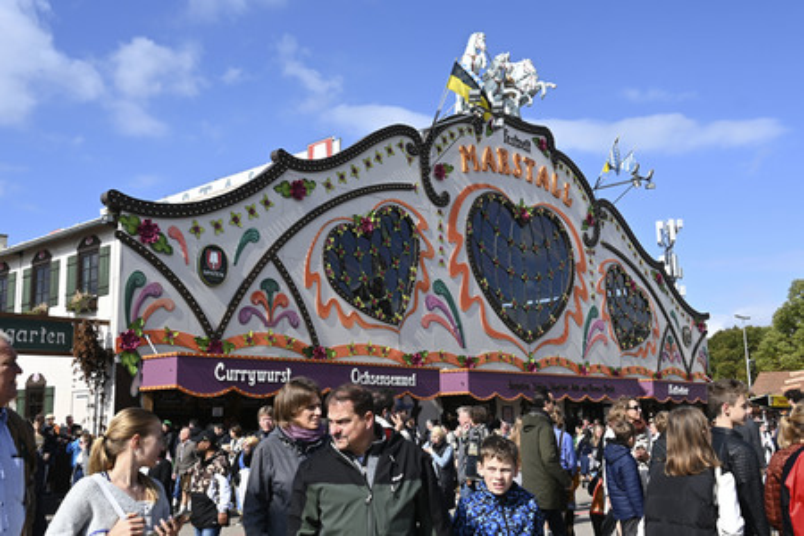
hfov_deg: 53.1
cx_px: 402
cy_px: 268
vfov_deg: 36.9
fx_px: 804
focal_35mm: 36
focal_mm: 24
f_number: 7.1
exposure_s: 1/400
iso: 100
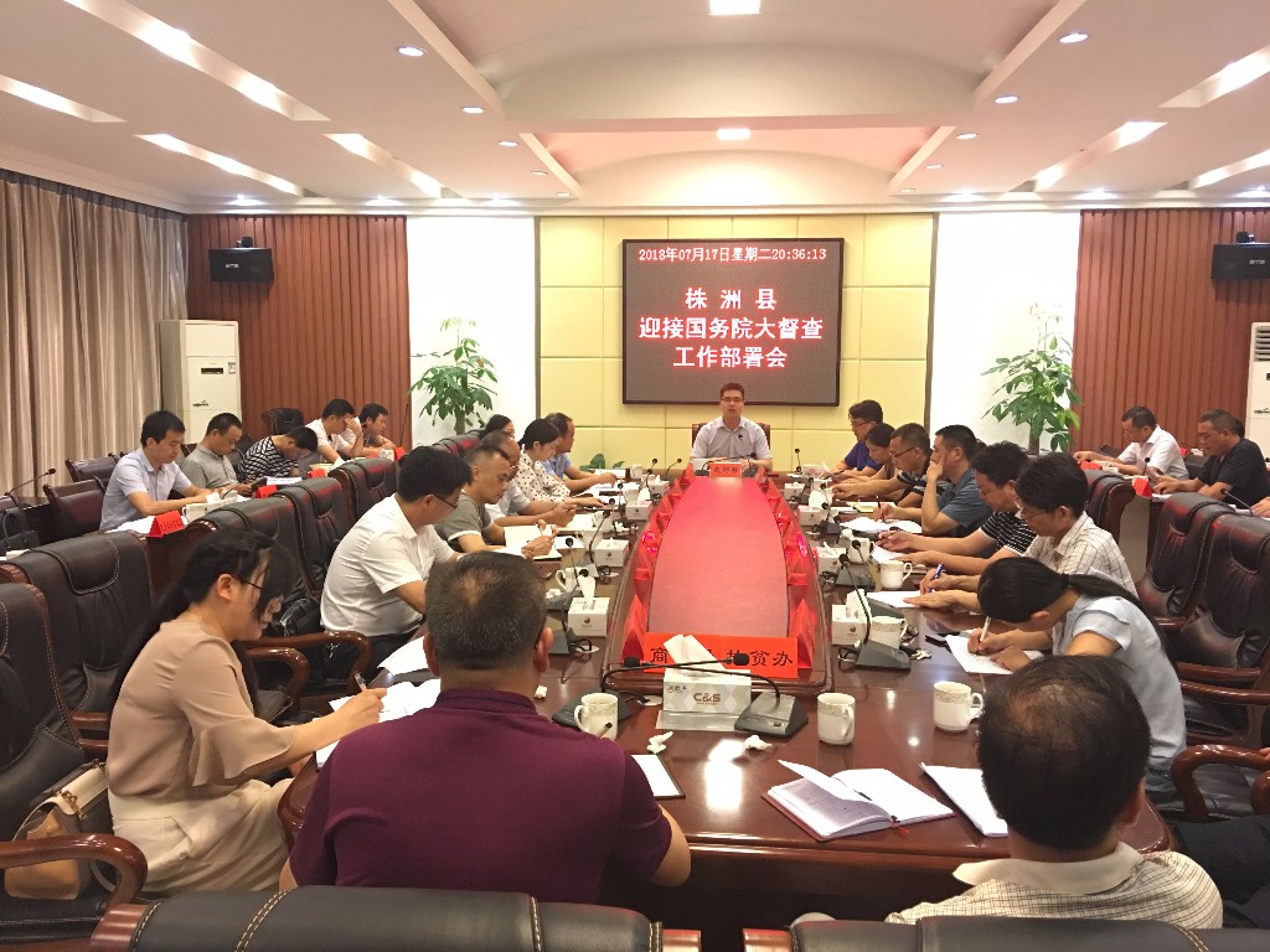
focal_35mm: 29
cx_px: 635
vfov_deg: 48.2
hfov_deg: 61.7
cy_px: 476
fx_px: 1064
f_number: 2.2
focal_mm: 4.15
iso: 125
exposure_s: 1/8
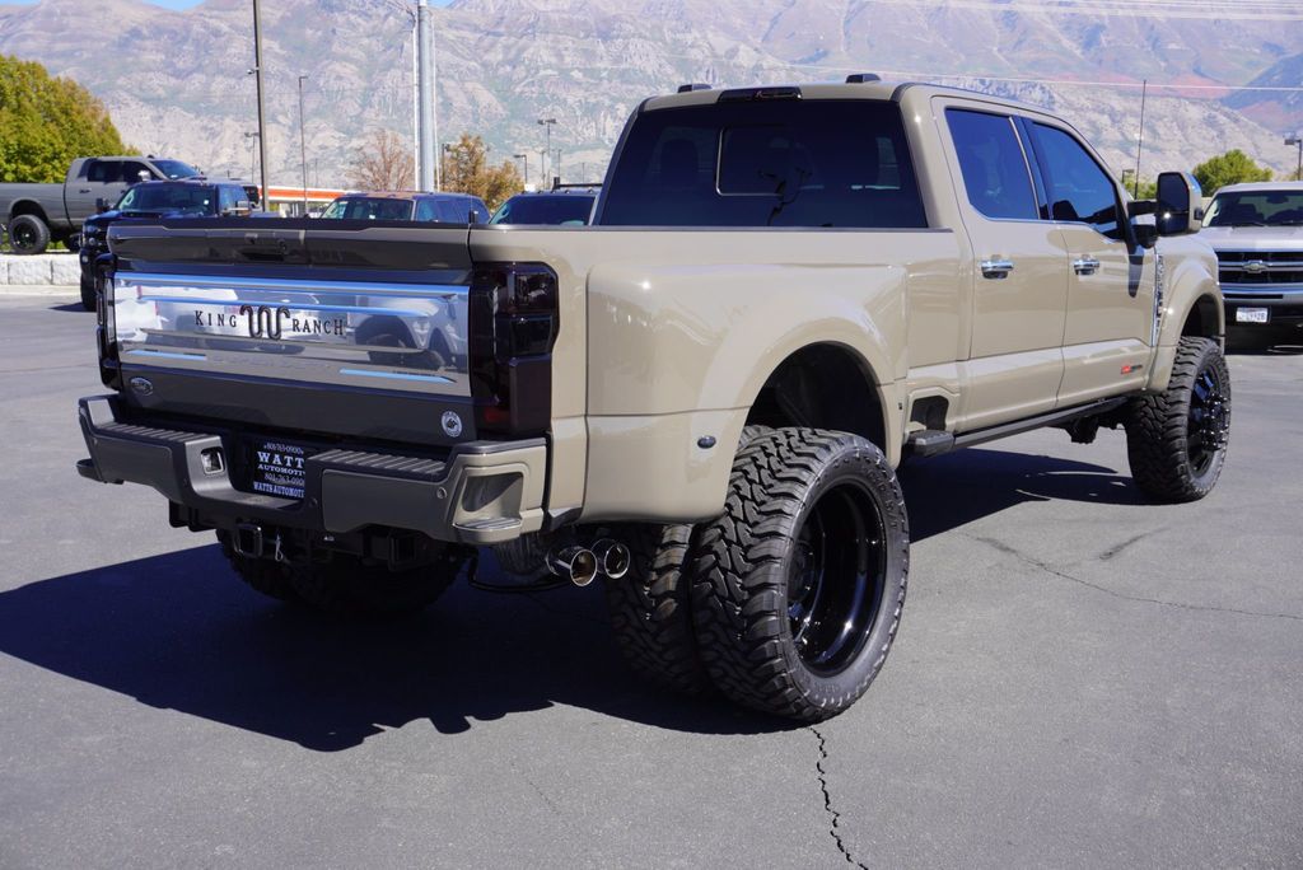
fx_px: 1467
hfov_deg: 47.9
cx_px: 652
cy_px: 435
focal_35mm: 40
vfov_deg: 33.1
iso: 100
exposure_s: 1/125
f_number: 9
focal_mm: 27
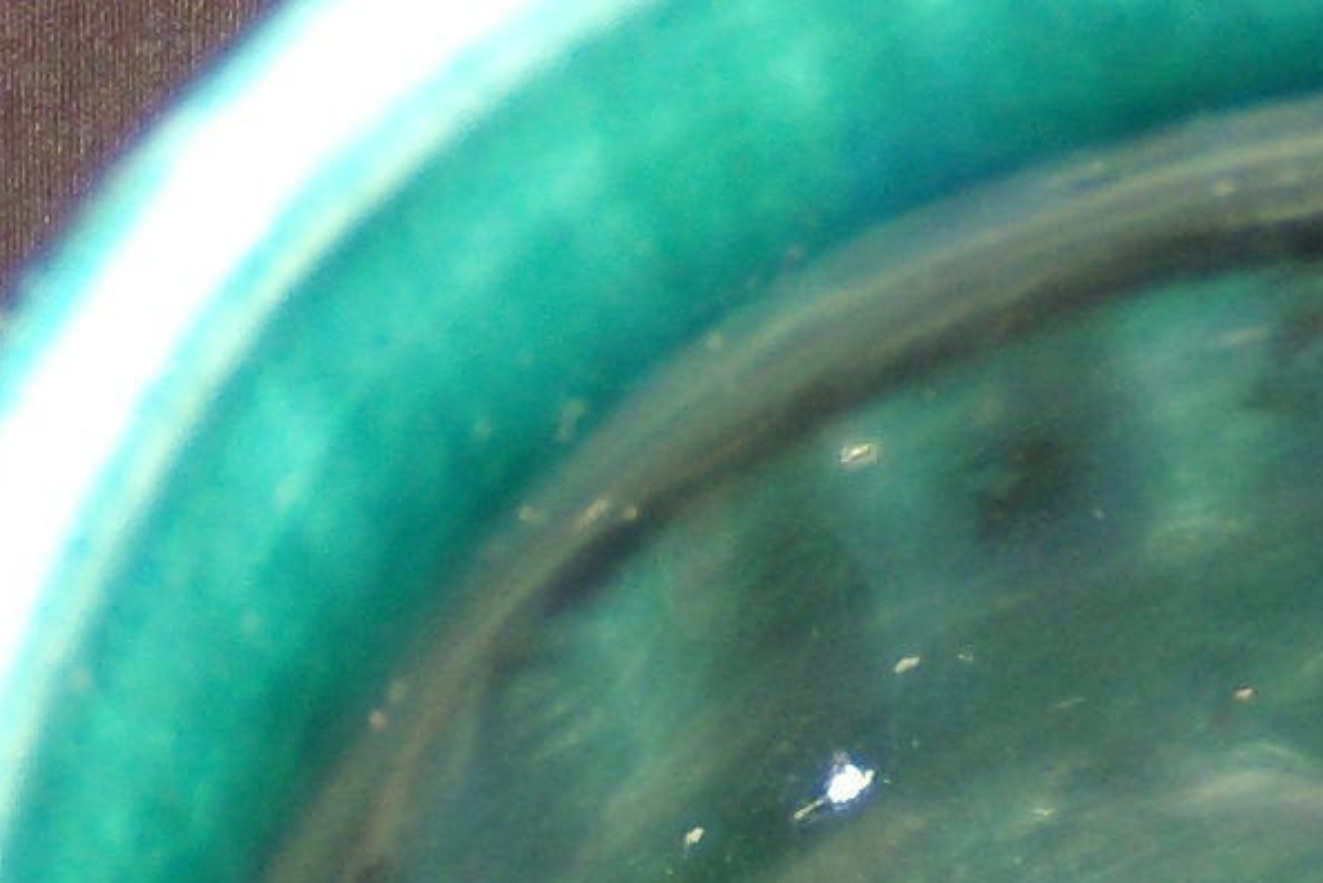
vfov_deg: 6.7
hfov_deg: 9.9
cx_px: 1365
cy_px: 838
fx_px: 7574
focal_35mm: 206
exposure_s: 1/30
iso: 80
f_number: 3.6
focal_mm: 6.4
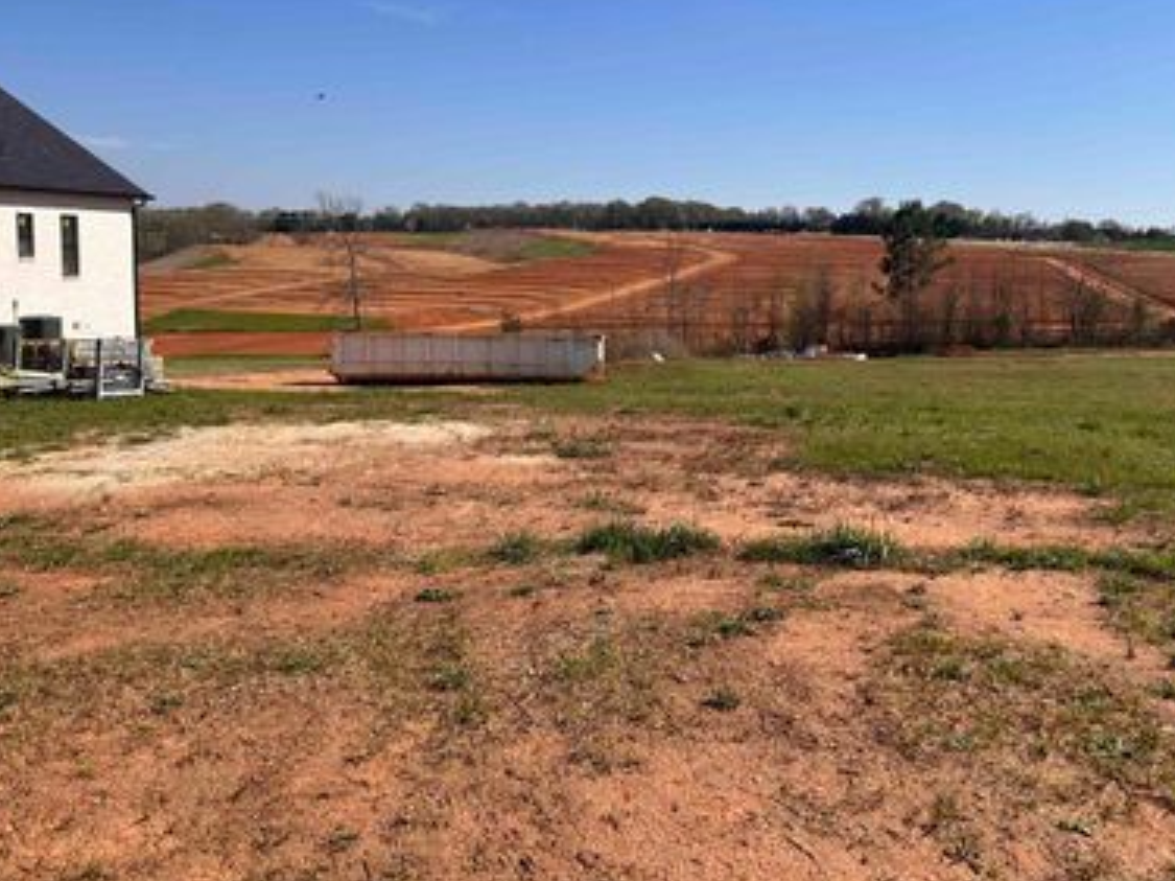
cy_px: 343
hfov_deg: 56.4
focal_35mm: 32
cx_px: 702
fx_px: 1086
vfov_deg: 43.9
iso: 80
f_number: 1.78
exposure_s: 1/5848
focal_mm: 6.86
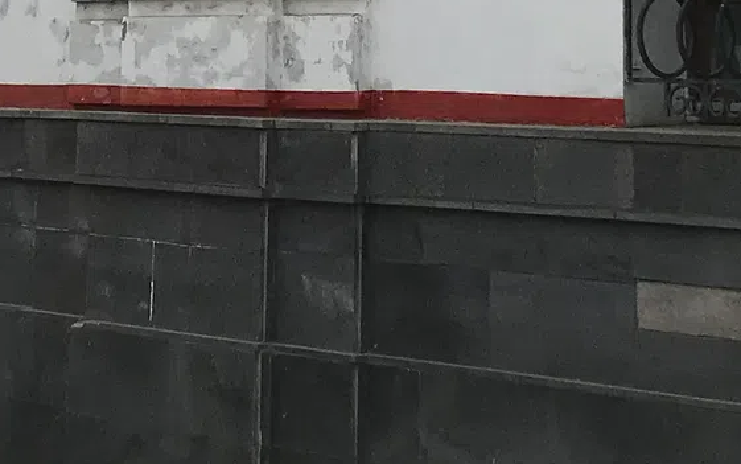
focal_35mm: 127
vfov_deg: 9.7
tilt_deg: +15.7
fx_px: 2565
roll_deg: +0.0
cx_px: 185
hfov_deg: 16.4
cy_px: -412
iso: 20
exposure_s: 1/3546
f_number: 1.8
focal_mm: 3.99
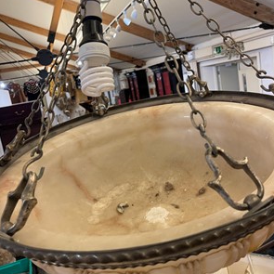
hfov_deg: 54.0
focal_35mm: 30
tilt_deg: -8.8
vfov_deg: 54.0
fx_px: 269
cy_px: 134
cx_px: 137
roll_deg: +7.4
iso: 80
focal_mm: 5.1
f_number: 1.6
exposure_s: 1/50
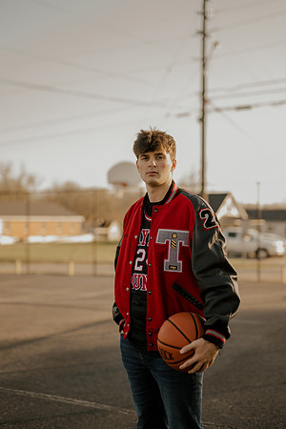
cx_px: 143
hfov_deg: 27.0
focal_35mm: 50
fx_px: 596
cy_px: 214
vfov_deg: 39.6
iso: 200
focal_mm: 50
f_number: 1.8
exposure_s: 1/1250
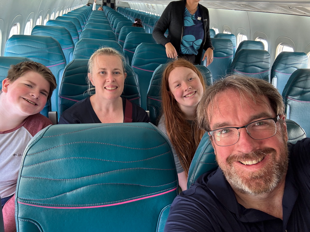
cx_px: 155
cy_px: 116
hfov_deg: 73.9
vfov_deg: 58.9
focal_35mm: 23
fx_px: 206
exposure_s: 1/57
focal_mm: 2.69
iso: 100
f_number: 1.9
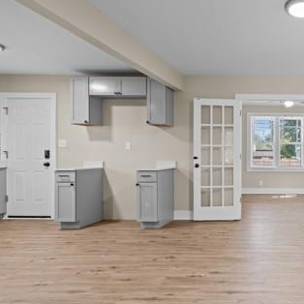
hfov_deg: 53.1
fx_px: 258
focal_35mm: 26
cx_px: 276
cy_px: 161
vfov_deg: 60.9
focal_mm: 16
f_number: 8
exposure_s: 1/2.5
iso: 400
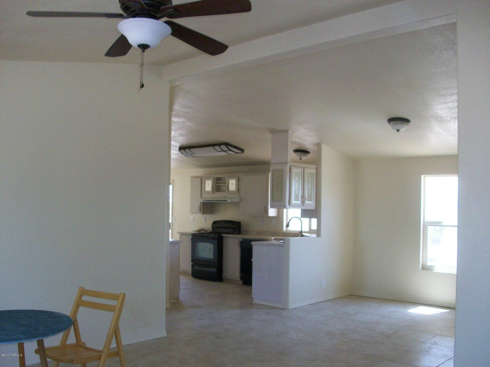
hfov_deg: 54.0
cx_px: 245
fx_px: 481
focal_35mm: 34
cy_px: 184
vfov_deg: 41.8
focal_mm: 5.7
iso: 160
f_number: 2.8
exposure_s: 1/93.5
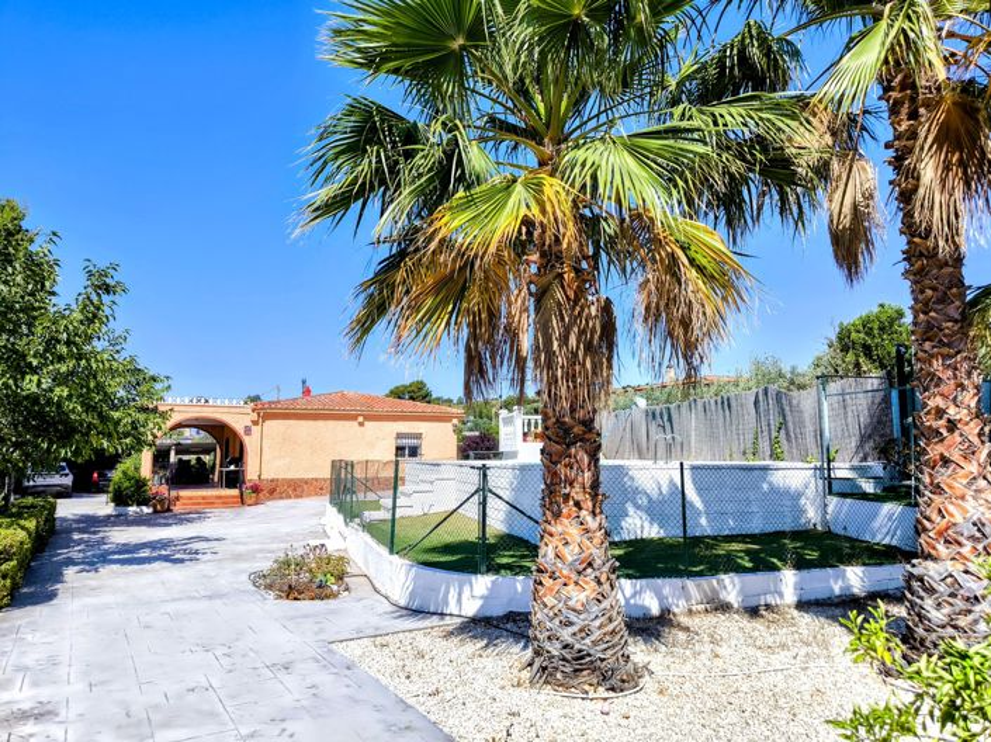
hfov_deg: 71.6
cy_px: 371
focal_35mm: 24
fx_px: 687
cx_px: 496
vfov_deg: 56.8
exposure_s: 1/3029
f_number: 1.9
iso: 50
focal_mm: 6.92
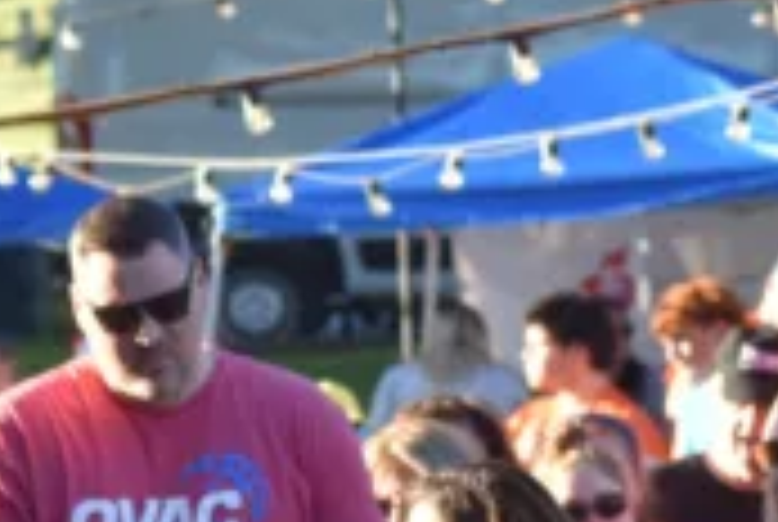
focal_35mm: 532
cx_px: -220
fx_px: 11517
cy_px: 302
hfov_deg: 3.9
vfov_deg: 2.6
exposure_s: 1/500
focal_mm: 82
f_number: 5.6
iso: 360
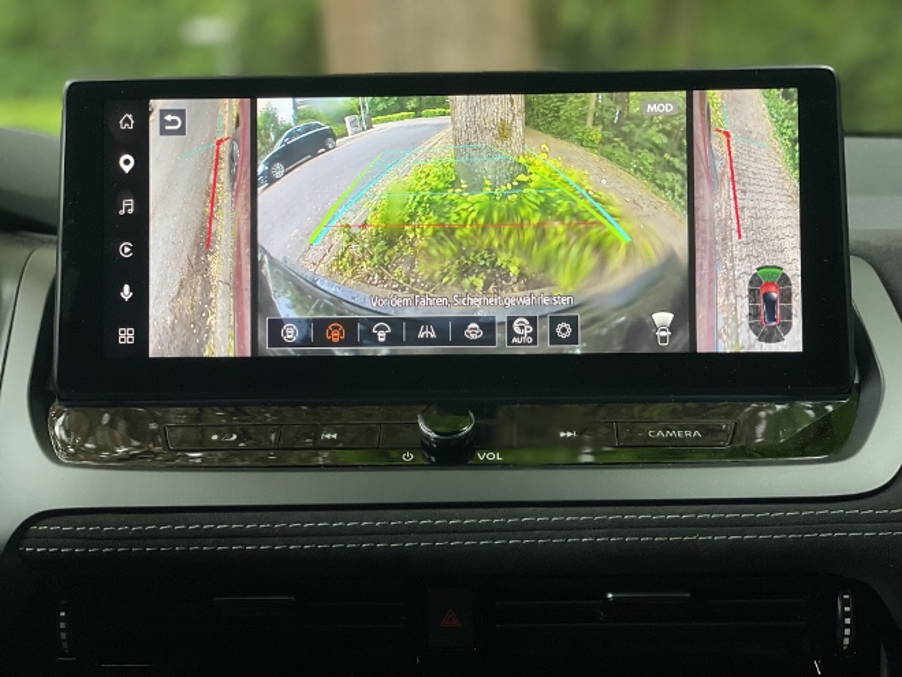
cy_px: 338
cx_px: 451
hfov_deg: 36.8
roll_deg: +0.0
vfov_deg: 28.0
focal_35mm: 52
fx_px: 1355
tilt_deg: -8.7
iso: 100
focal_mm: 6
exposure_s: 1/116
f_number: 2
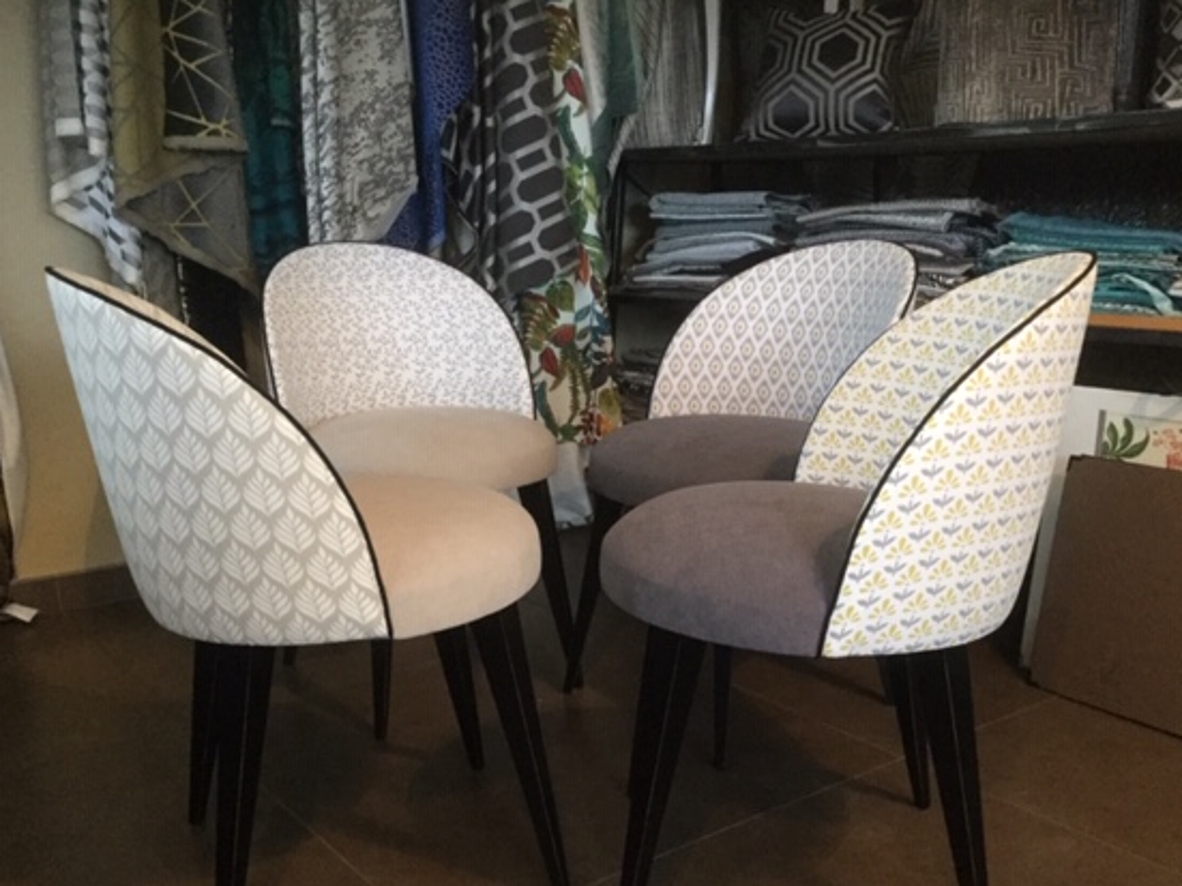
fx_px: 1229
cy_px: 513
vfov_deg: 39.5
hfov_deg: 51.4
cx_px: 579
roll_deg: -1.1
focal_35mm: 36
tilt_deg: -13.3
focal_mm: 3.3
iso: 250
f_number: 2.4
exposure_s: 1/33
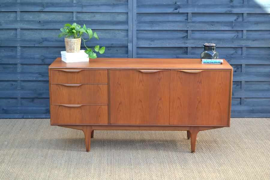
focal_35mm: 63
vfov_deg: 21.6
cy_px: 90
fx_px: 472
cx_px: 135
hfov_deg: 31.9
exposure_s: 1/125
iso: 220
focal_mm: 42
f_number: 5
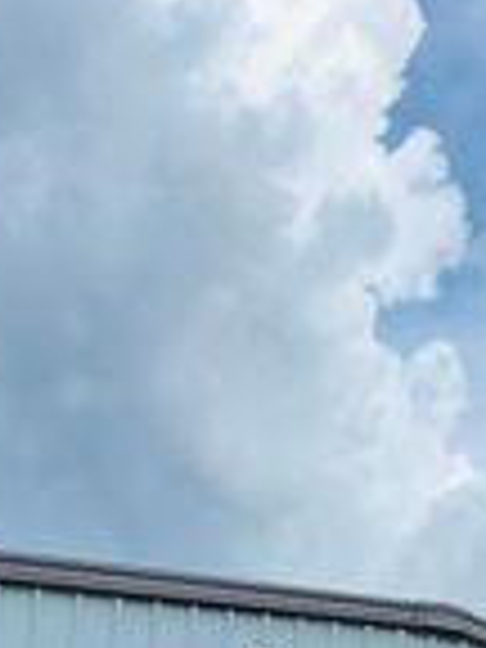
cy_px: 1091
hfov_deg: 22.4
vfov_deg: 21.9
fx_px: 1217
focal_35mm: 65
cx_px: 122
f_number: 2.2
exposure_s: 1/1110
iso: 40
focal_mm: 2.22
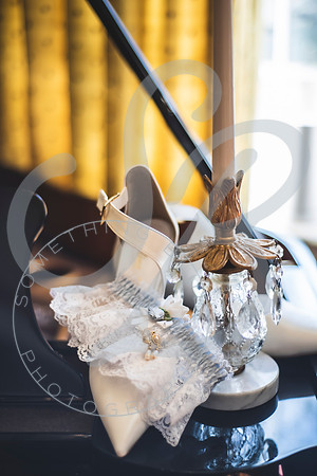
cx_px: 158
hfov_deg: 27.0
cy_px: 238
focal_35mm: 50
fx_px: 660
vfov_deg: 39.6
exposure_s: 1/125
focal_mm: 50
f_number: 1.8
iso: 100
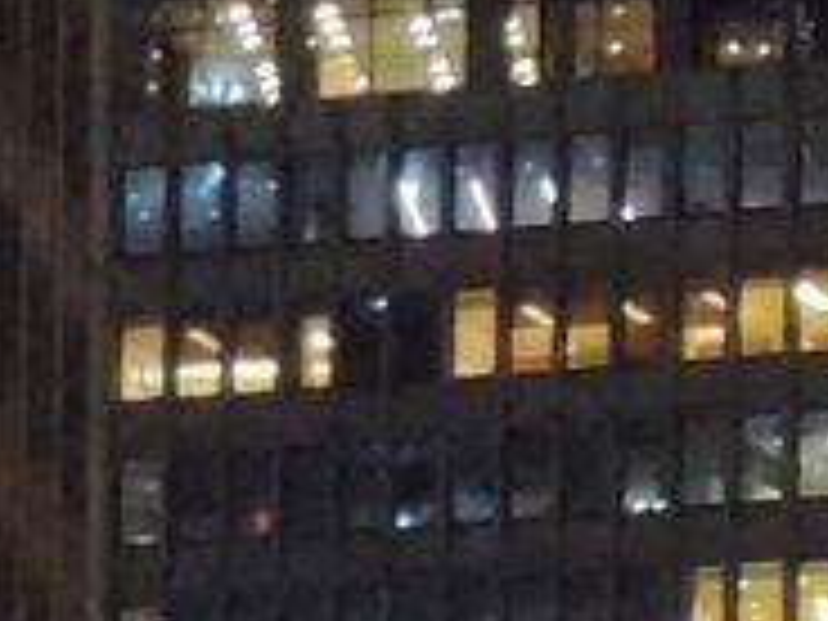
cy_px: 1206
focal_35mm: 515
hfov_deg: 3.8
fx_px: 12319
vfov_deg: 2.9
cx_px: 2084
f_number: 2.44
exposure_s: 1/25
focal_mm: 6.95
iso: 1250
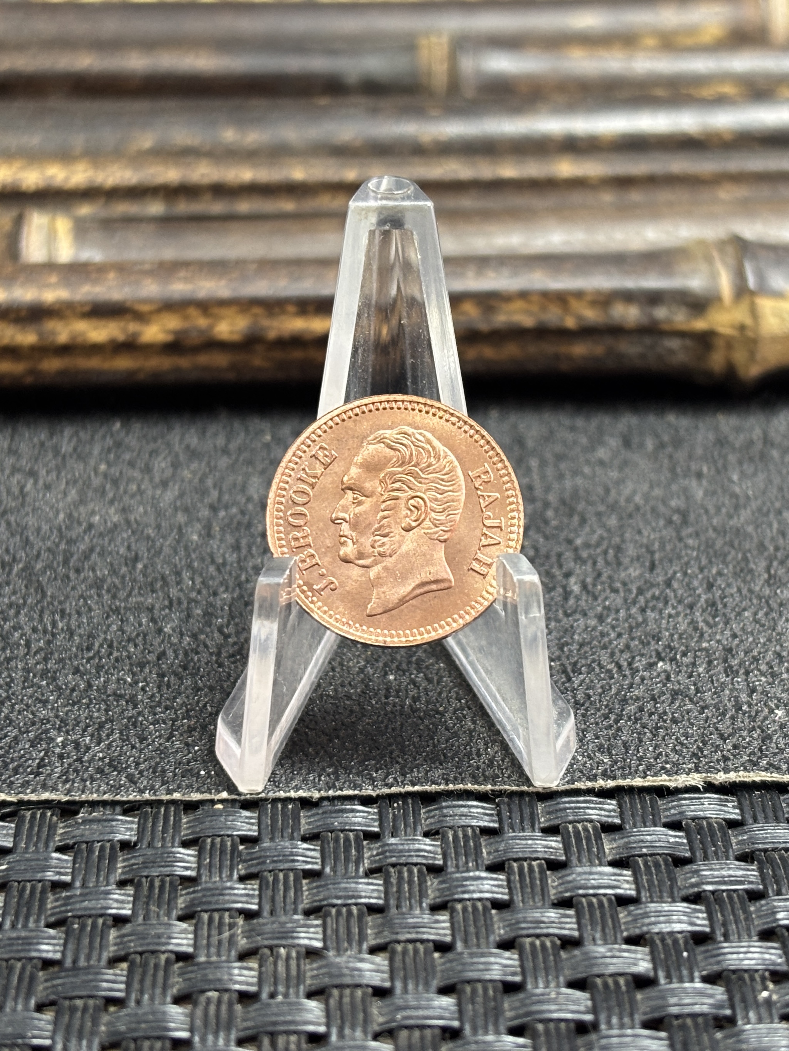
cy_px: 526
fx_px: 1580
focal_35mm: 52
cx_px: 394
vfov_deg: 36.8
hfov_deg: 28.0
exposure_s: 1/33
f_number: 1.6
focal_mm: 5.96
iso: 125
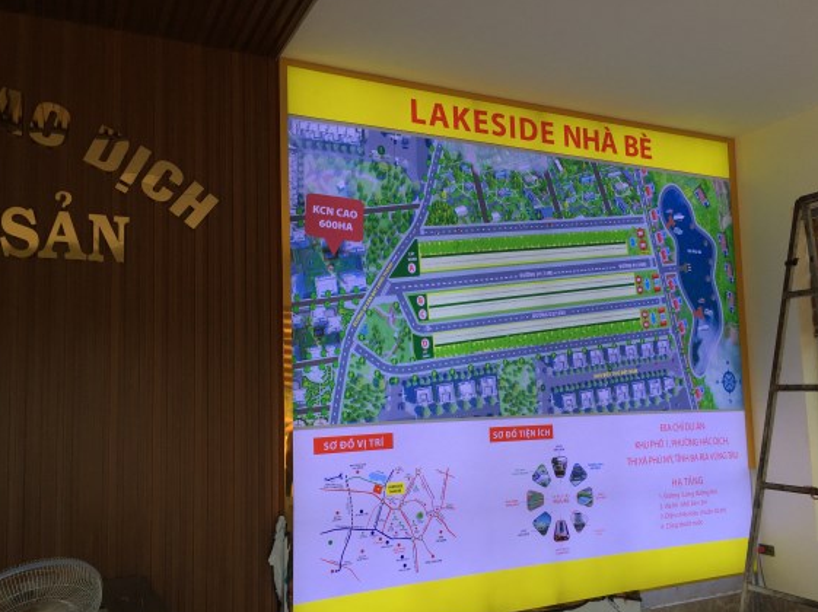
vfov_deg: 45.4
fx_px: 732
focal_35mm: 31
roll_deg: +0.0
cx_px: 433
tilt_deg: +7.7
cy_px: 323
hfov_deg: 58.3
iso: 32
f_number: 2.2
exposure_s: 1/549
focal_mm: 4.15
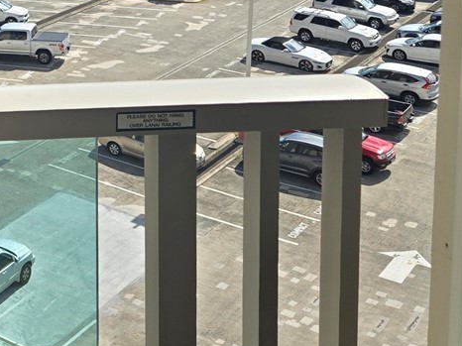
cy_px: -111
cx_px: -162
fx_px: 1054
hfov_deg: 21.9
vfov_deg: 17.4
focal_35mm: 79
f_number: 1.8
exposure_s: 1/2921
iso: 40
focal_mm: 5.4
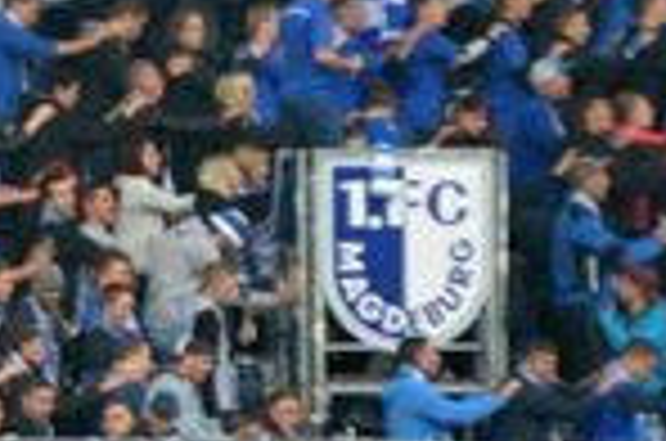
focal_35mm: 1157
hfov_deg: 1.8
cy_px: 7
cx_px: -63
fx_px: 21358
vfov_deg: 1.2
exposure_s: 1/800
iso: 2000
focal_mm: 200
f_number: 2.8
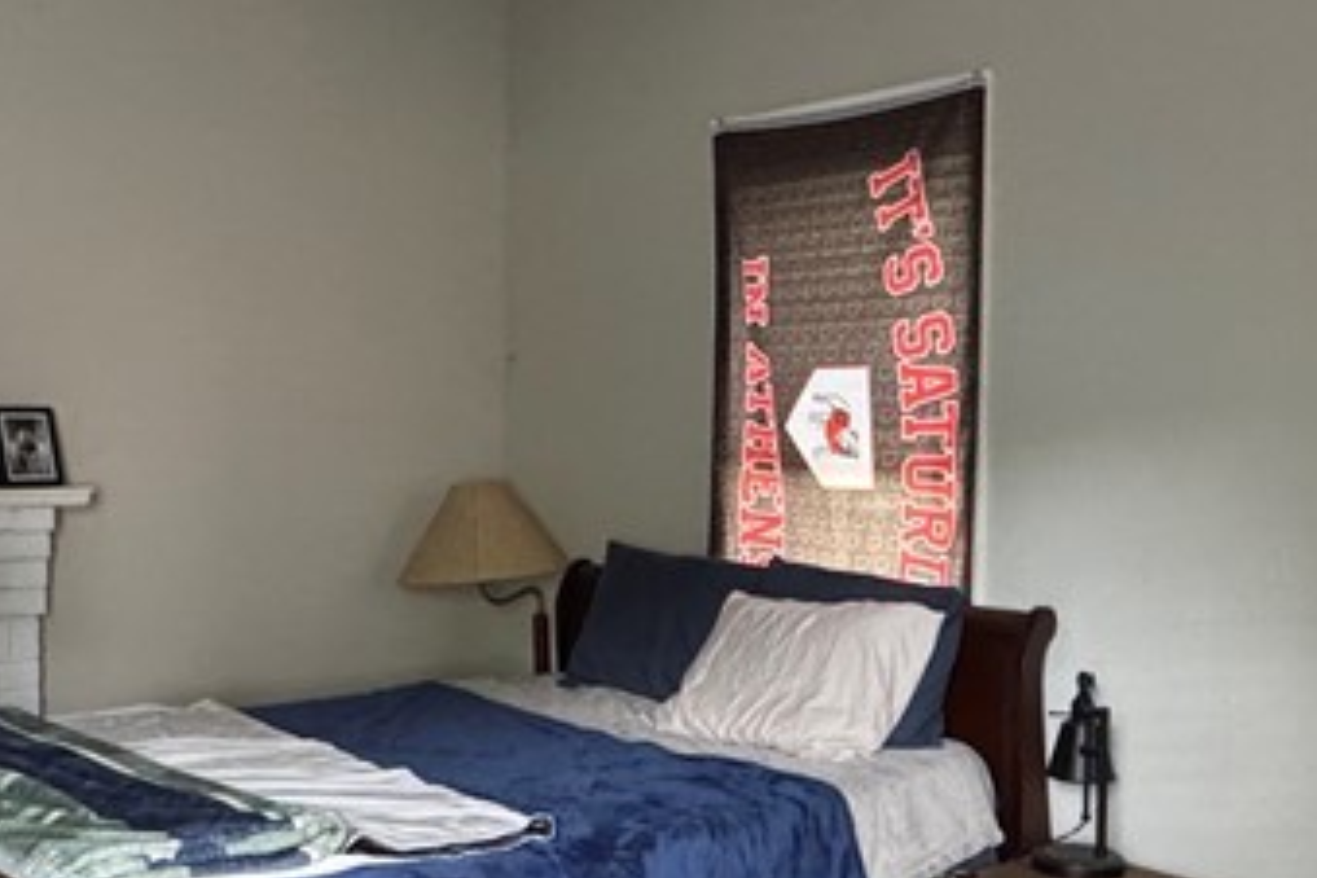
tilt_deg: -4.4
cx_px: 676
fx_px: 1610
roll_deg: -0.3
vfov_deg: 30.4
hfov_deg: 44.5
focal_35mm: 44
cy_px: 548
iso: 1000
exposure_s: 1/60
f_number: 2.2
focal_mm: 2.22
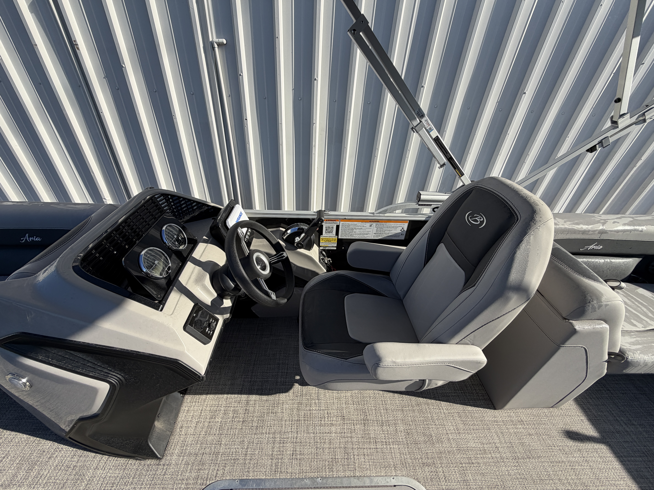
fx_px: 265
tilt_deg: -32.7
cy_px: 245
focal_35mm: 14
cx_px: 327
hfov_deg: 102.1
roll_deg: -2.7
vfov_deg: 85.7
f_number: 2.2
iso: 32
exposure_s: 1/770
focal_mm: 2.22
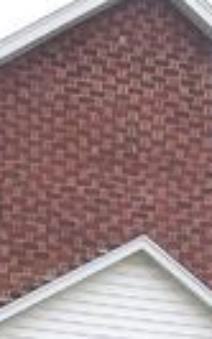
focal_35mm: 124
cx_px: 102
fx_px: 1148
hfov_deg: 10.6
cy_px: 423
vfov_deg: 16.1
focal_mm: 6
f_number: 4.5
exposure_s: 1/178
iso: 100
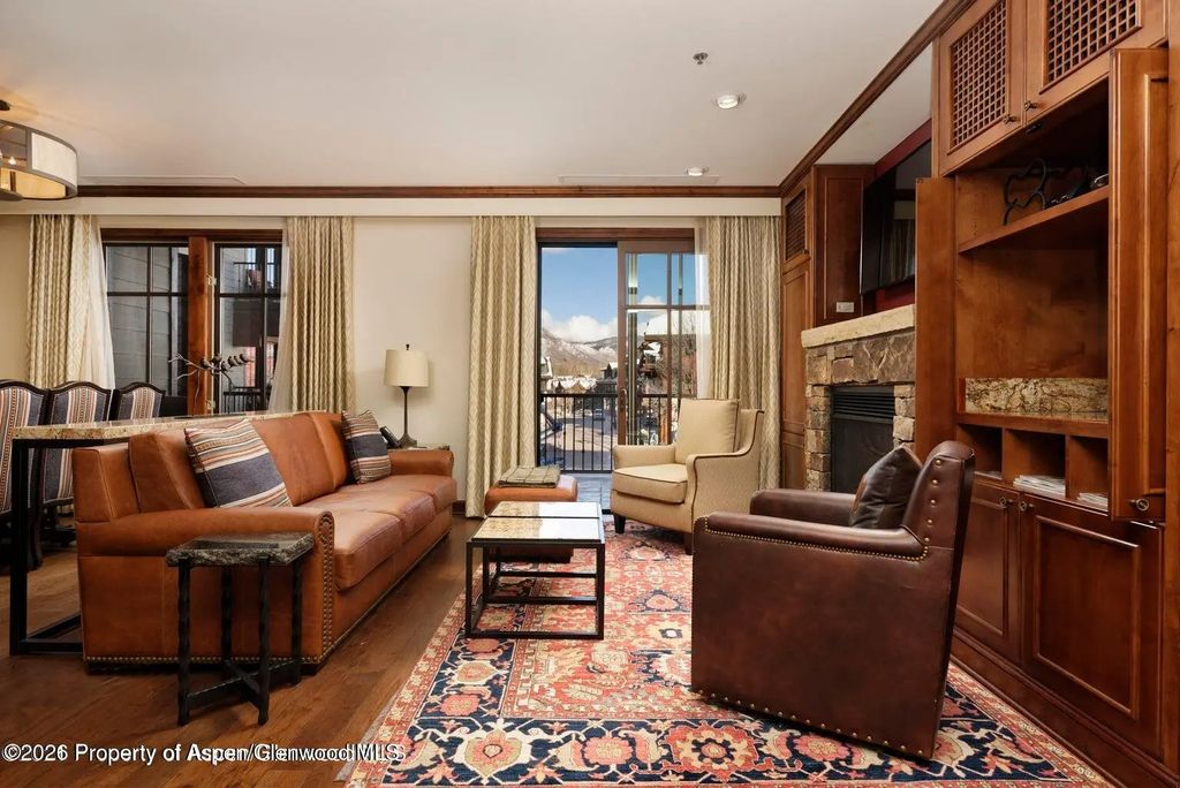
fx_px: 623
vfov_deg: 64.6
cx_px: 590
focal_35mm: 19
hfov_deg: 86.9
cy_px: 394
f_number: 7.1
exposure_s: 1/200
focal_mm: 19
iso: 800
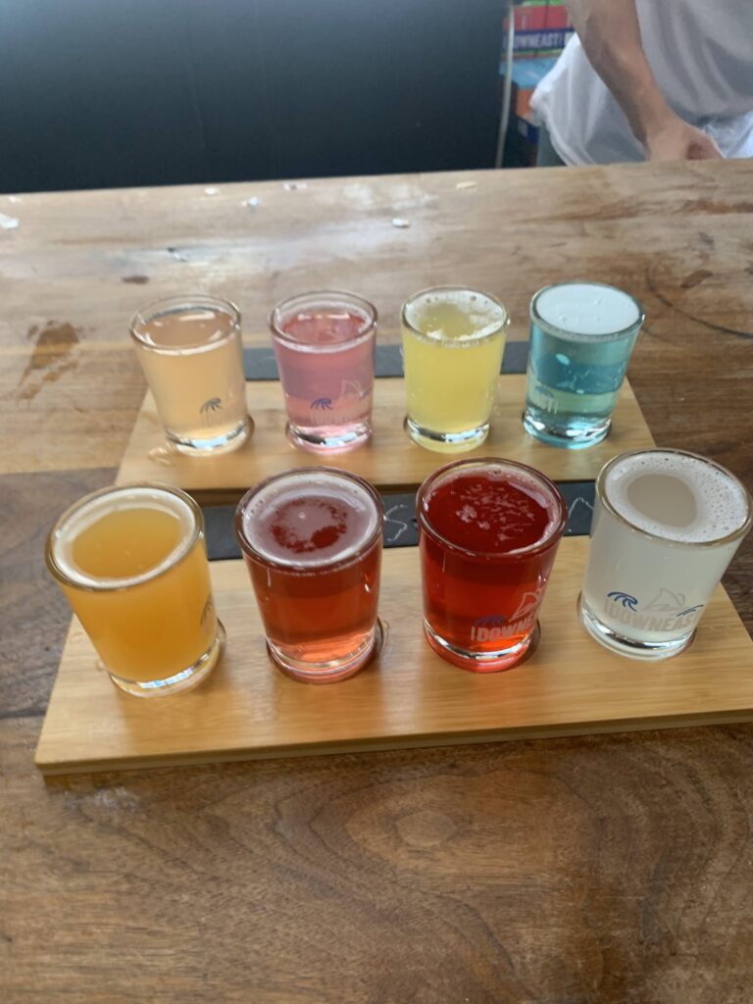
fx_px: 754
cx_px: 376
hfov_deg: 53.1
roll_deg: +2.0
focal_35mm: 26
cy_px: 502
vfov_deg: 67.3
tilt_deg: -40.0
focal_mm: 4.25
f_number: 1.8
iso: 160
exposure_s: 1/60
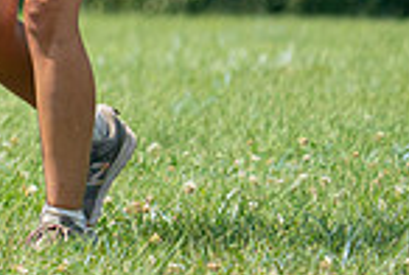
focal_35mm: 871
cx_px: -219
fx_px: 9916
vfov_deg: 1.6
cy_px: -195
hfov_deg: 2.4
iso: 1250
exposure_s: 1/4000
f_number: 5.6
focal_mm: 220
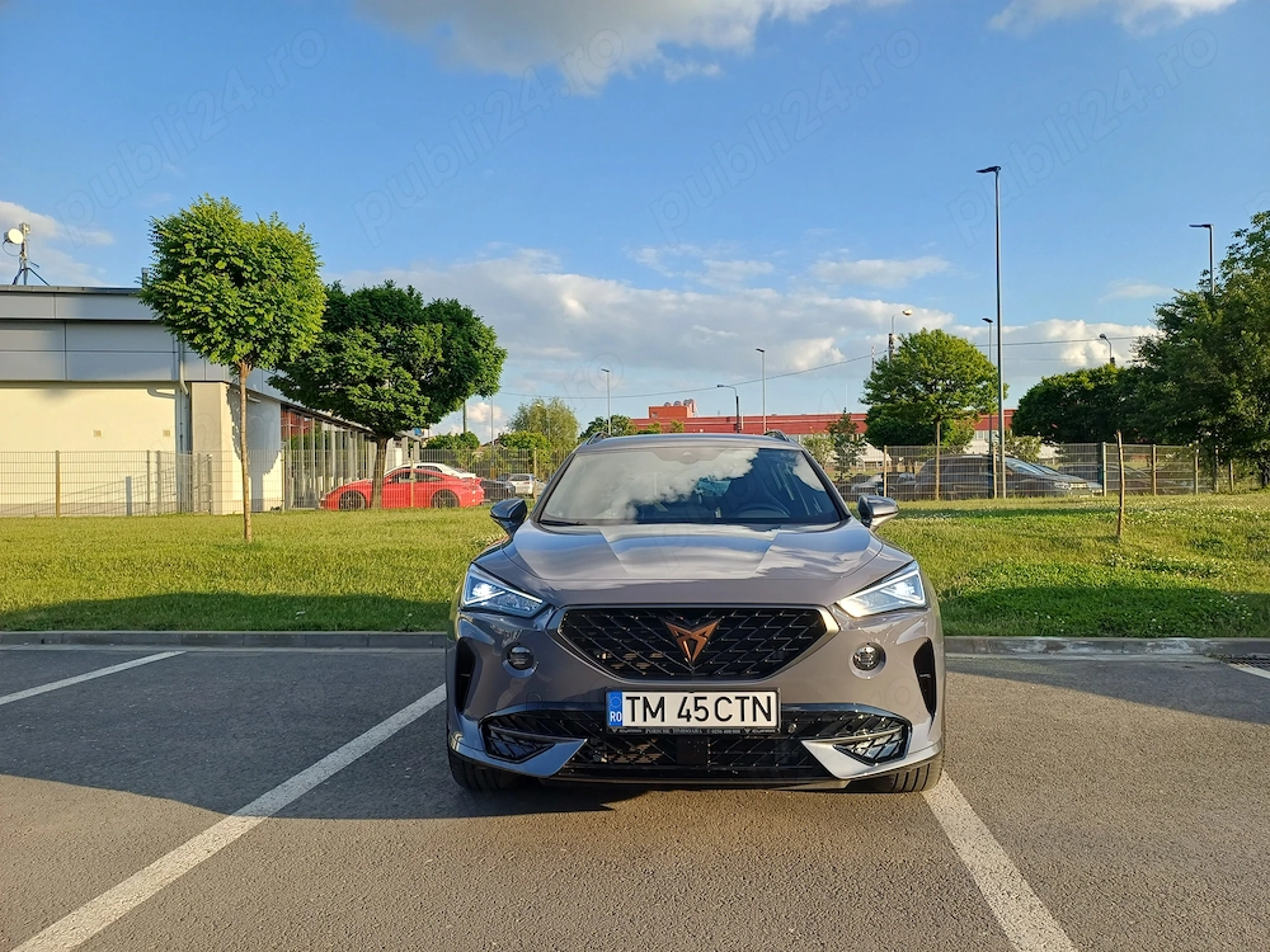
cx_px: 635
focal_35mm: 25
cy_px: 476
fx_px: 917
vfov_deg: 54.9
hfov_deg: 69.4
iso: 50
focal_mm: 4.65
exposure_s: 1/561
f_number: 1.8
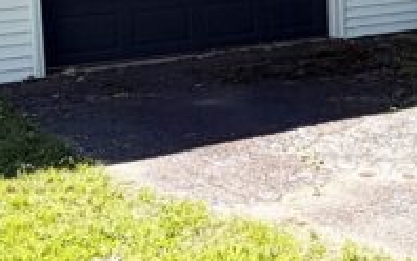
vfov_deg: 15.8
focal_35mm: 80
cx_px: 439
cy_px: -36
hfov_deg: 24.4
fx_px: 910
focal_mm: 2.22
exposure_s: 1/506
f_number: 2.2
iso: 40
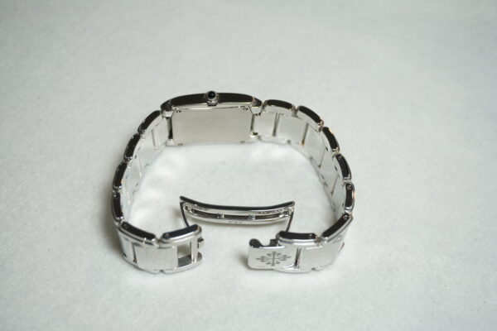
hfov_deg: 36.9
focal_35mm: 54
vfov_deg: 25.1
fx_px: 745
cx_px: 248
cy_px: 166
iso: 400
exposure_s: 1/60
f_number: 5.6
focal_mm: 36
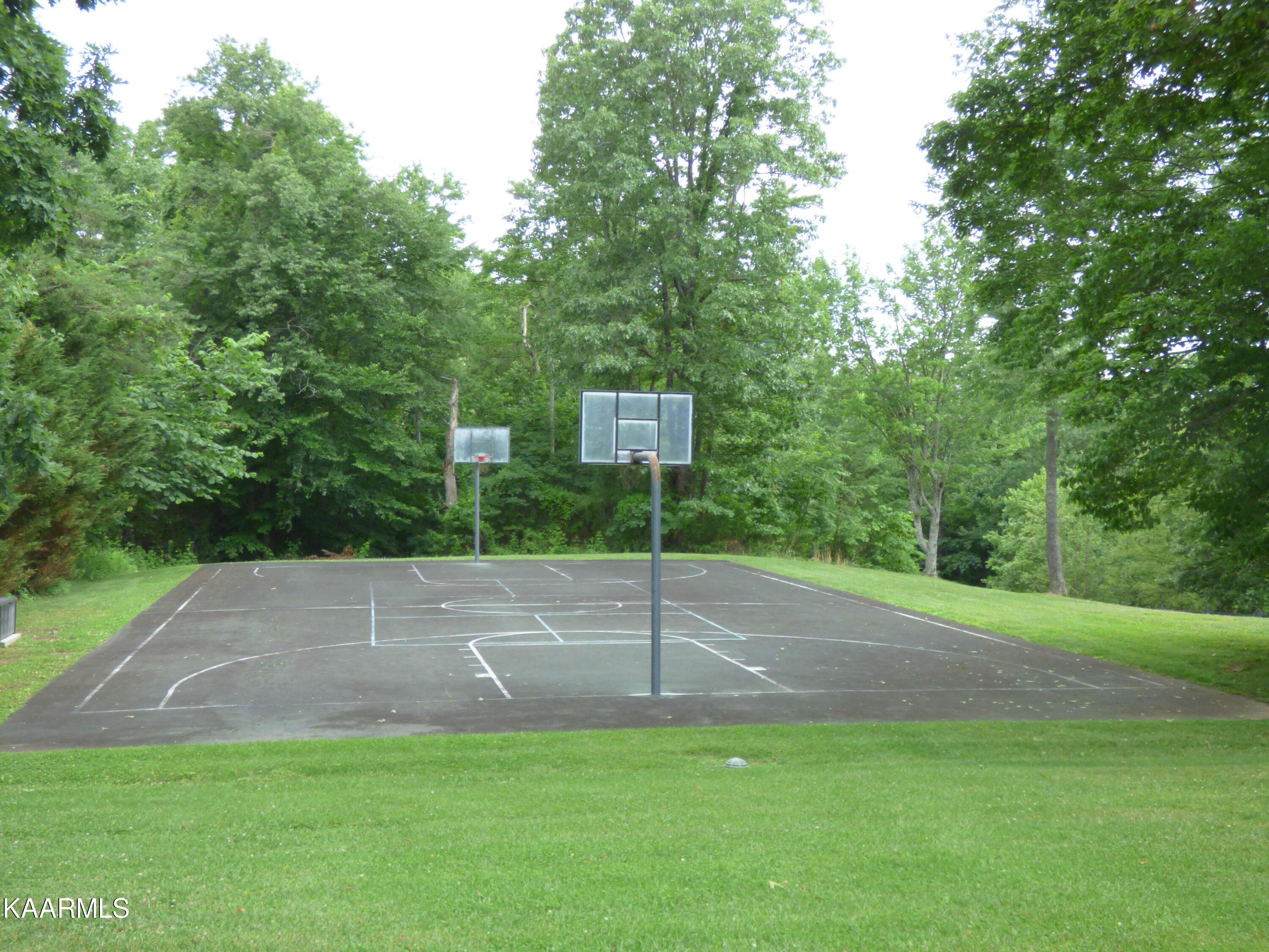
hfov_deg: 42.9
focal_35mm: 44
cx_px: 634
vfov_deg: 32.9
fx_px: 1613
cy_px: 476
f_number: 3.7
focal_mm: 7.79
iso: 400
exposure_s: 1/640
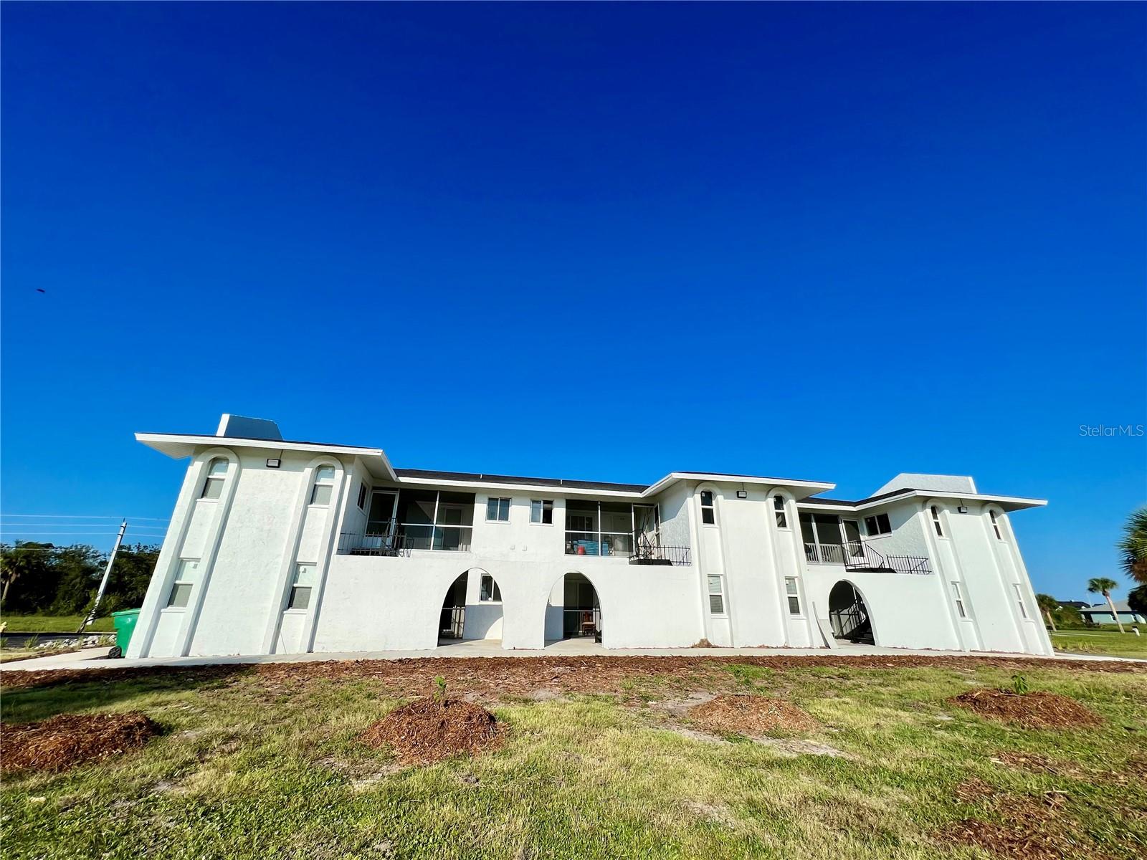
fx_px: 431
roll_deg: +0.2
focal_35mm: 13
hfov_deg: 106.2
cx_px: 574
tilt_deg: +22.7
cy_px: 430
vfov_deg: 89.9
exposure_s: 1/2950
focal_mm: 1.57
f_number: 1.8
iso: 32
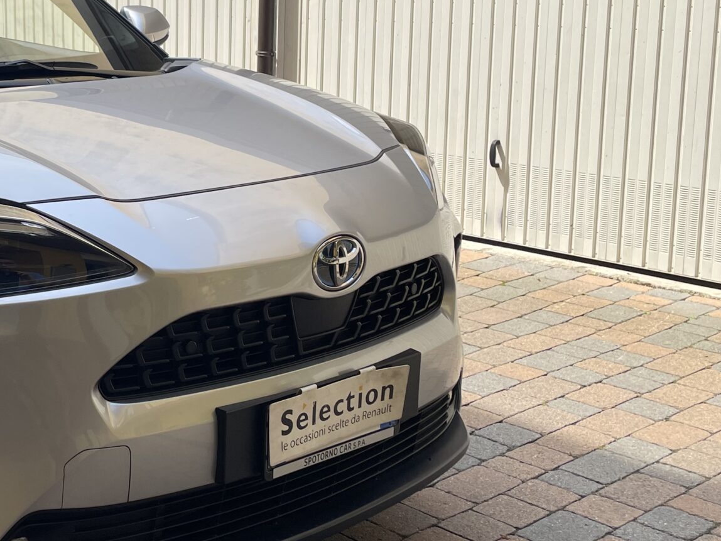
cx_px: -1
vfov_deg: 25.1
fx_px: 1208
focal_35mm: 58
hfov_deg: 30.8
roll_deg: +0.8
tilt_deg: -11.2
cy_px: 189
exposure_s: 1/1289
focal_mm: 4.2
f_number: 1.6
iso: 32
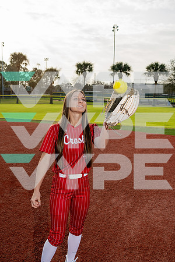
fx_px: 255
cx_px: 88
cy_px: 131
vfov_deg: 54.4
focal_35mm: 35
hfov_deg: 37.9
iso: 100
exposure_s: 1/250
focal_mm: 35
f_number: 5
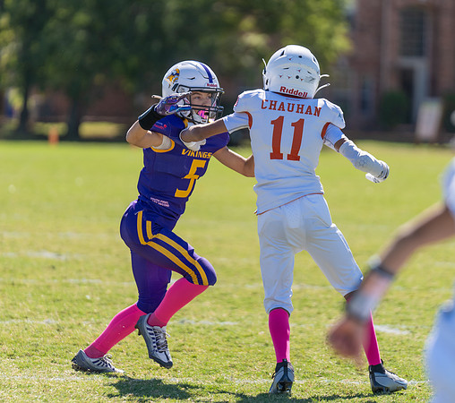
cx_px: 234
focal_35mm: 304
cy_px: 193
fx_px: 4268
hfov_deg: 6.1
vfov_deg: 5.4
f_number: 2.8
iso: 100
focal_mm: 200
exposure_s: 1/1250
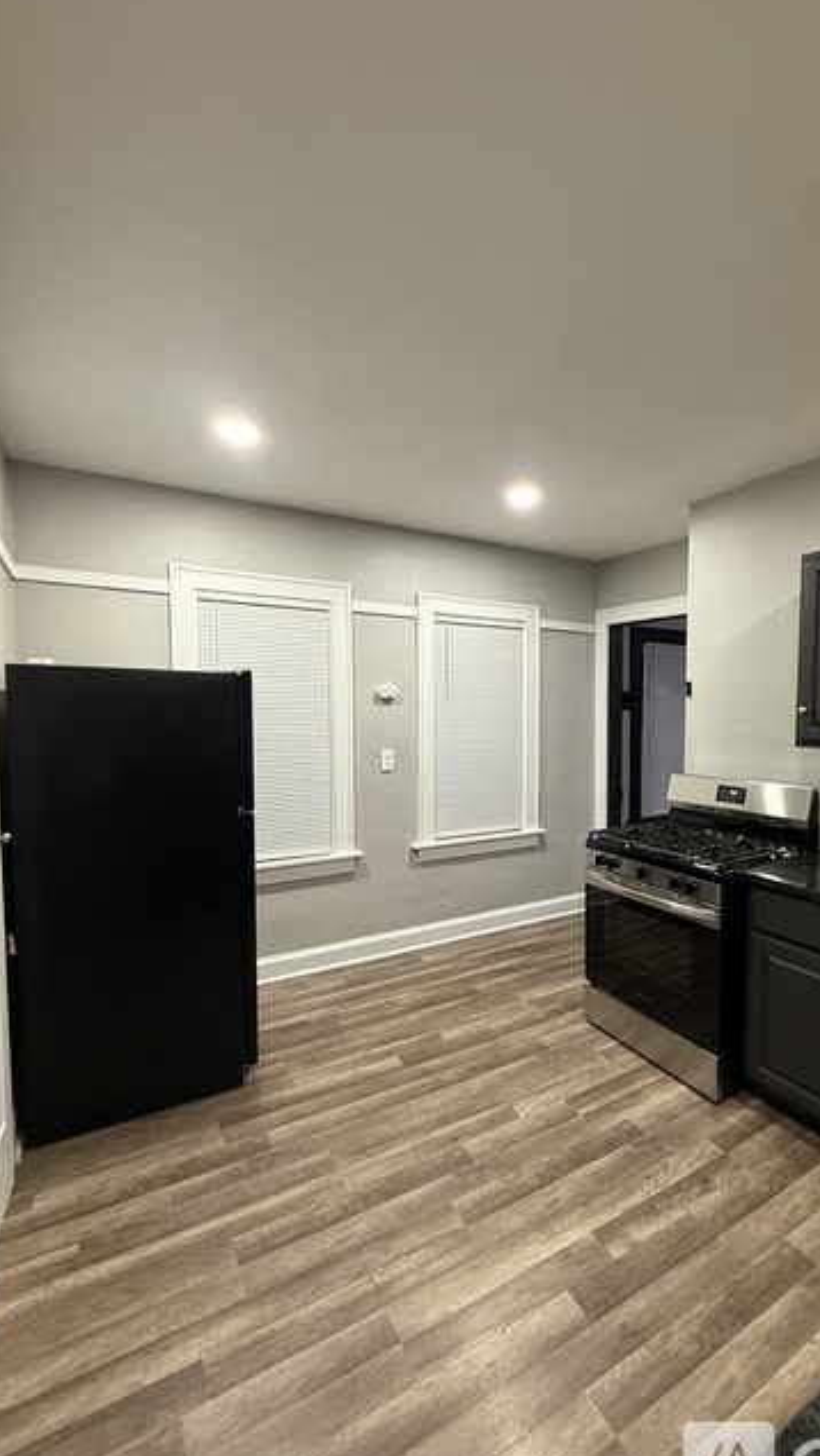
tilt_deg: -2.4
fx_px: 618
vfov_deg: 99.3
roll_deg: -0.7
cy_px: 750
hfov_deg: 66.6
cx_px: 481
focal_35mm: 16
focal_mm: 2.22
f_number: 2.2
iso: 320
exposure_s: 1/60
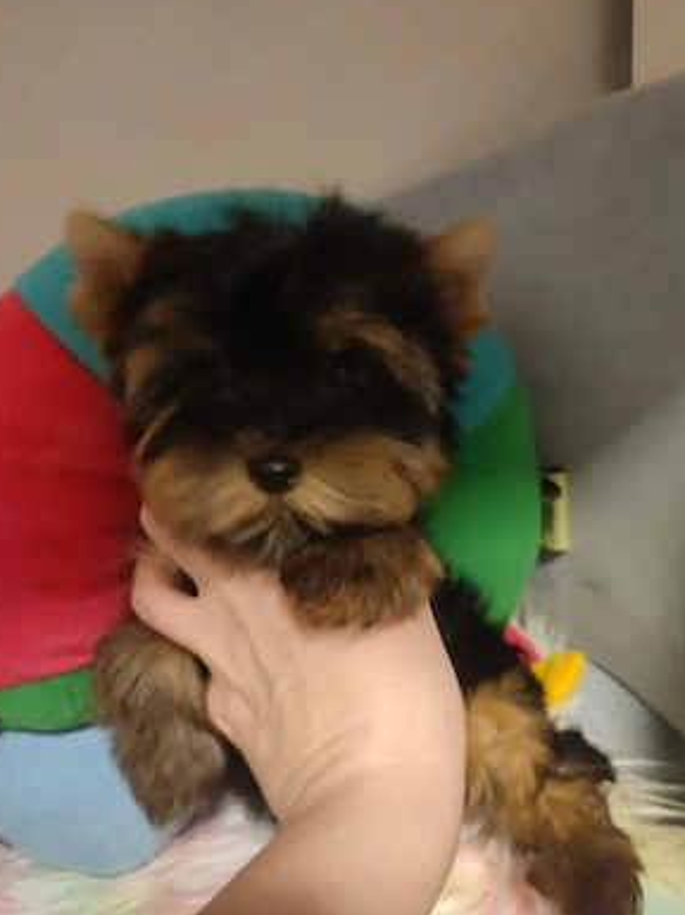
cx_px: 340
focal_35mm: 26
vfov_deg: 67.3
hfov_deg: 53.0
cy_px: 444
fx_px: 687
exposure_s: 1/14
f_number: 1.9
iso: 2085
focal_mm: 6.04
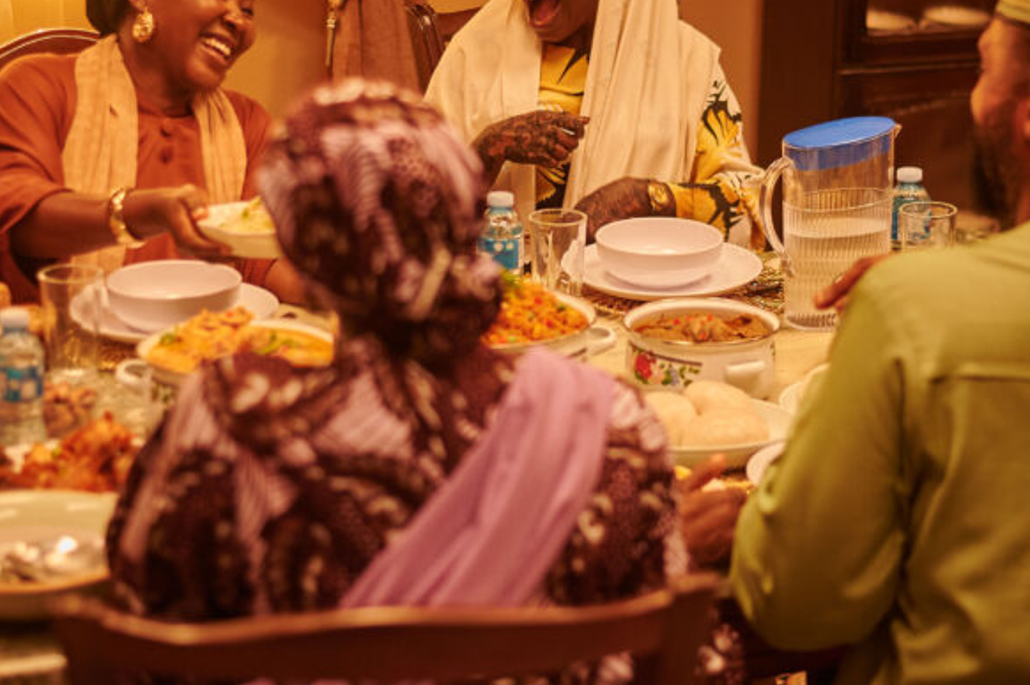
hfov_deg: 23.1
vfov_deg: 15.5
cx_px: 591
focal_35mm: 88
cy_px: 208
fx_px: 2516
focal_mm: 50
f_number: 1.8
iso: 1000
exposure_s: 1/60
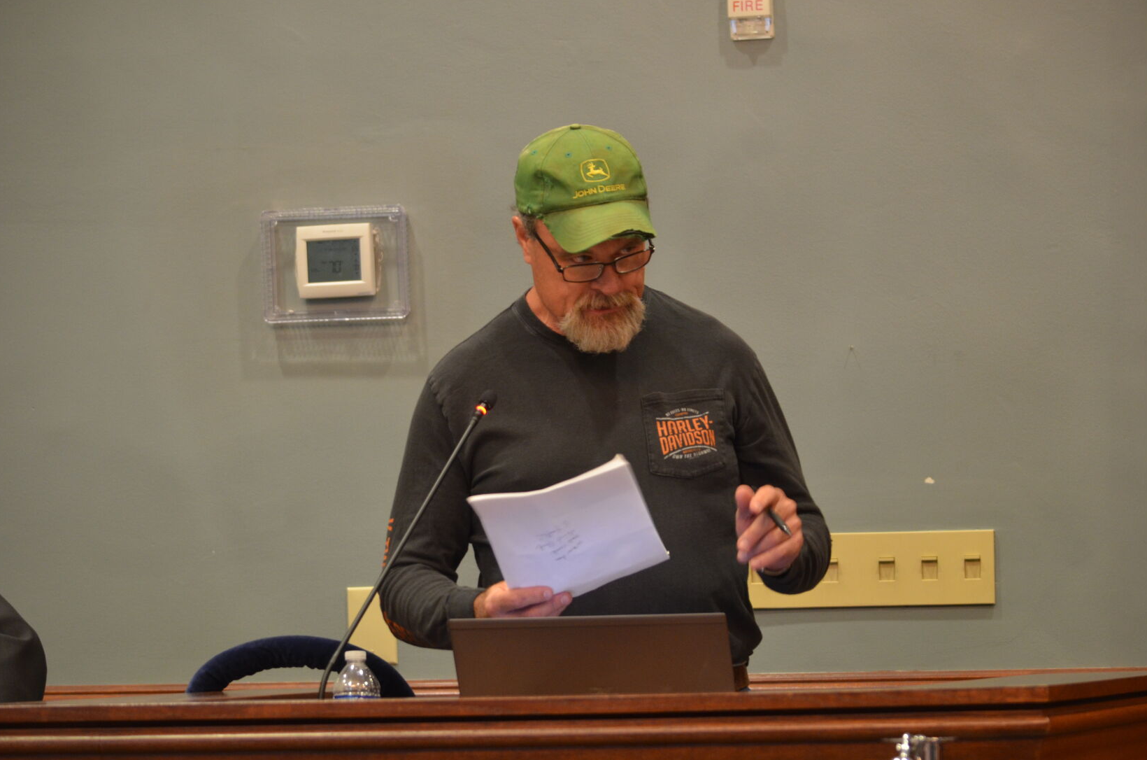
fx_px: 5659
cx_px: 589
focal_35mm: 178
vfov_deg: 7.7
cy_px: 402
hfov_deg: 11.6
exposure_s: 1/20
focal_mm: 110
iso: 1000
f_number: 4.8
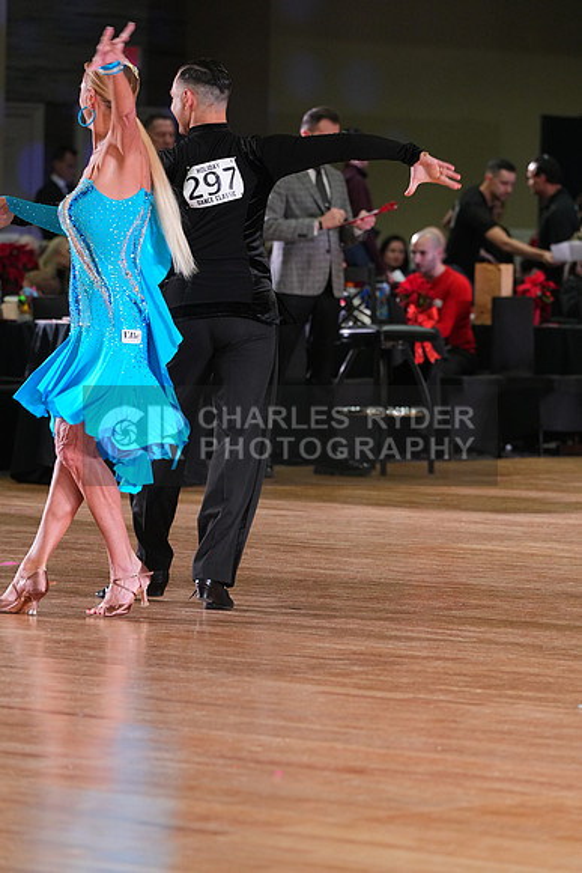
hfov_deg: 6.9
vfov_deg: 10.3
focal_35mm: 200
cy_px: 436
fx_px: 4847
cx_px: 291
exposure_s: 1/200
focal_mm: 200
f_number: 5
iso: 2500
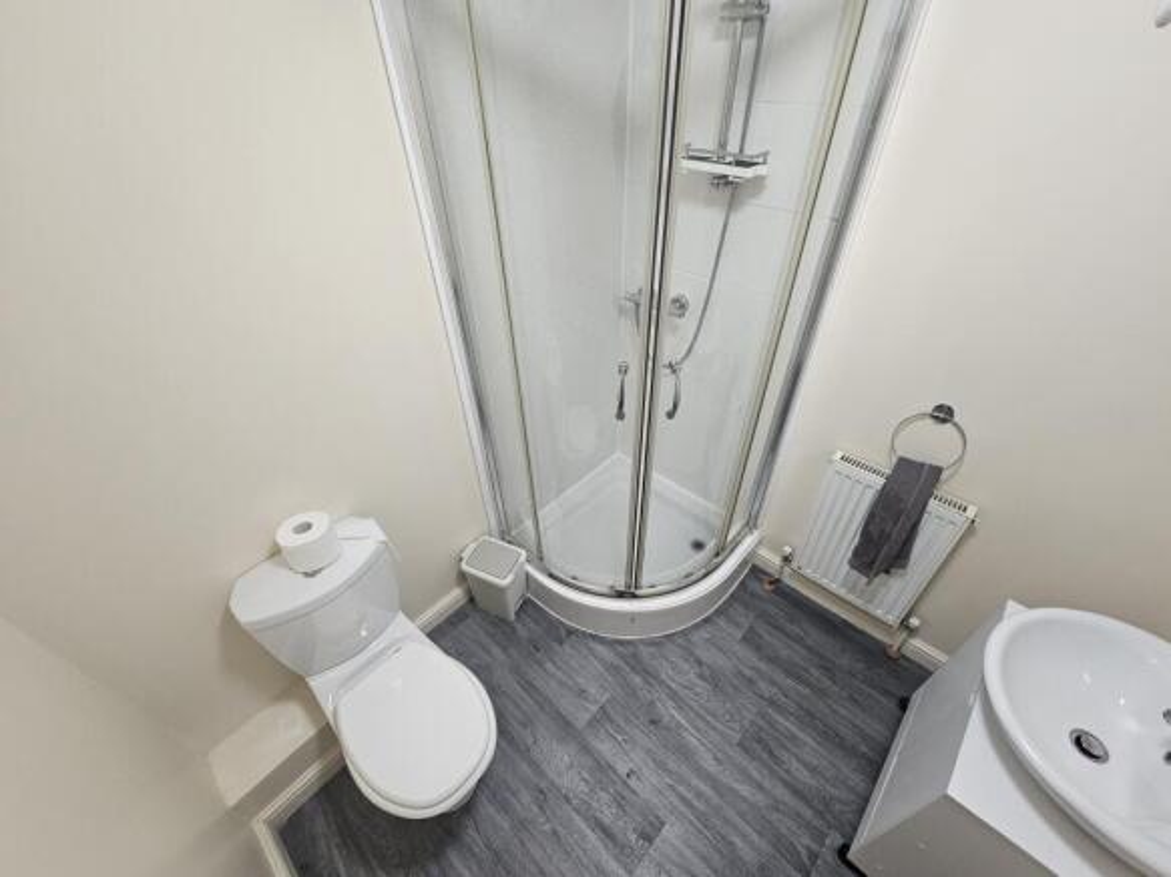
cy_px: 438
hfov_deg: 106.2
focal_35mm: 13
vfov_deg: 89.9
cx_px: 586
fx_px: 440
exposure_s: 1/50
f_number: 2.2
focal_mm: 2.2
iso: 250
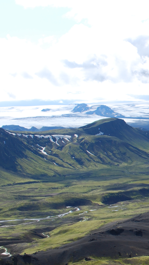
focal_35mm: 76
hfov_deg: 14.3
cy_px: 136
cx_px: 257
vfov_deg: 27.9
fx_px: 534
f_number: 8
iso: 100
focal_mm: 24
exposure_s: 1/250
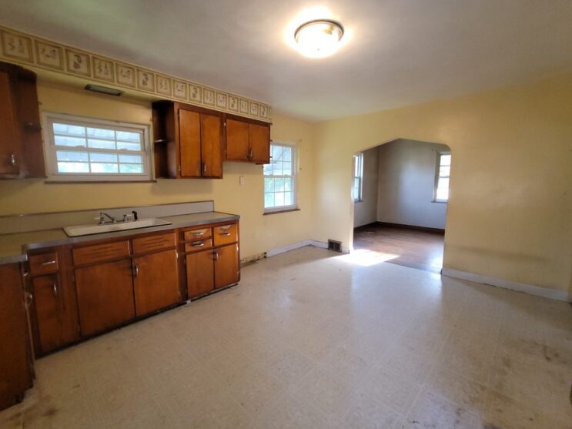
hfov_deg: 102.1
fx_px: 231
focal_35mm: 14
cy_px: 211
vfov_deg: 85.7
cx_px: 283
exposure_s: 1/60
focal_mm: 2.2
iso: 250
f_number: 2.2
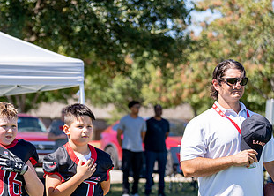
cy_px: 169
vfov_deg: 10.1
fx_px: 1097
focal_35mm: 141
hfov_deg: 14.1
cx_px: 31
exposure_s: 1/1250
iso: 100
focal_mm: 70
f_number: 2.8
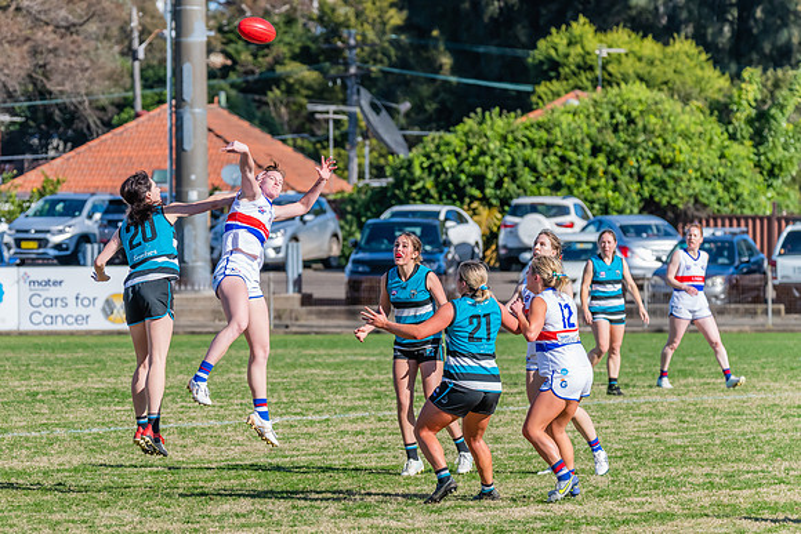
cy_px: 305
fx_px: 7983
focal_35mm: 359
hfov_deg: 5.7
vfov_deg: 3.8
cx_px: 288
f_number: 9
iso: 800
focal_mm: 280
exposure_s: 1/1600
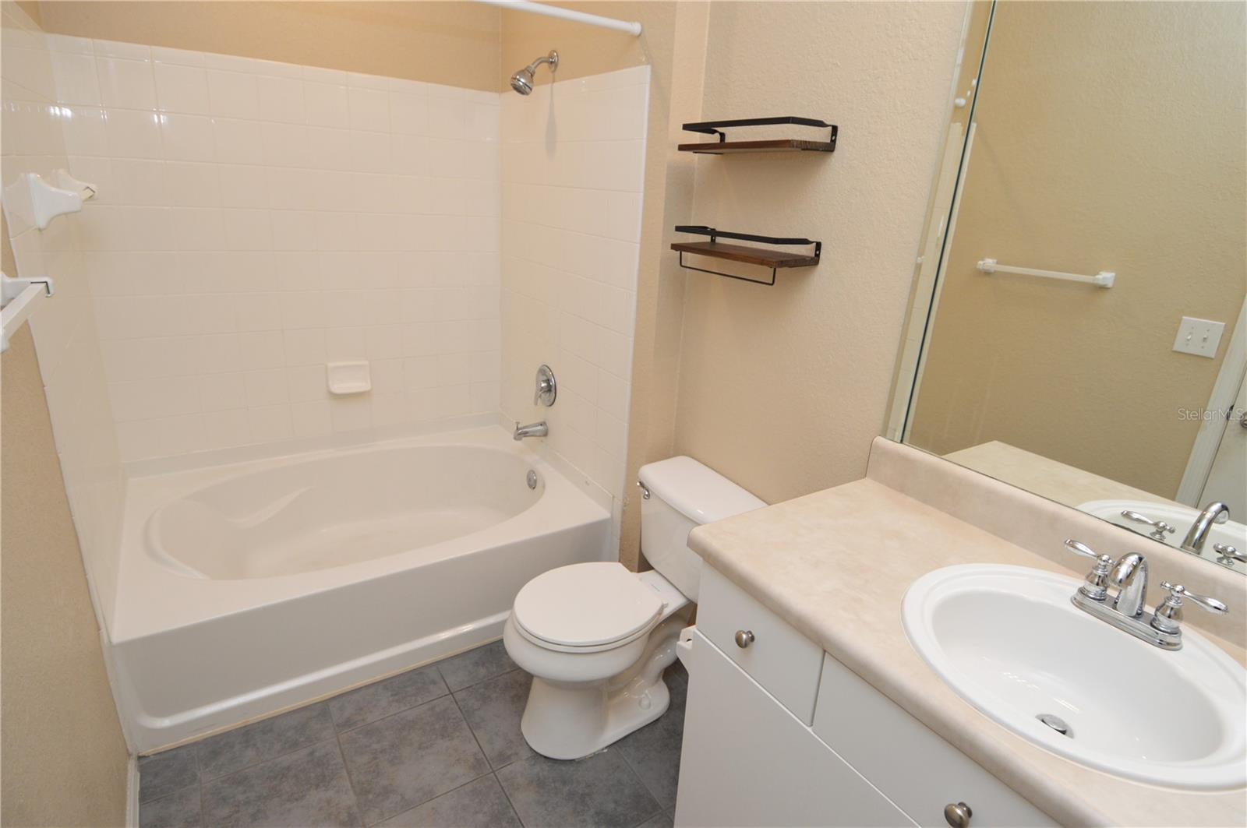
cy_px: 414
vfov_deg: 67.3
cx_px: 624
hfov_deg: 90.1
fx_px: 623
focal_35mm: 18
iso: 400
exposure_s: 1/60
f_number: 4
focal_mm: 12
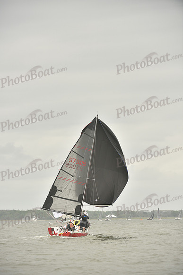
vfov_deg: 10.3
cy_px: 138
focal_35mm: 200
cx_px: 92
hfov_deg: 6.9
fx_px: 1524
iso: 400
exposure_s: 1/800
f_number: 5.6
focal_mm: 200
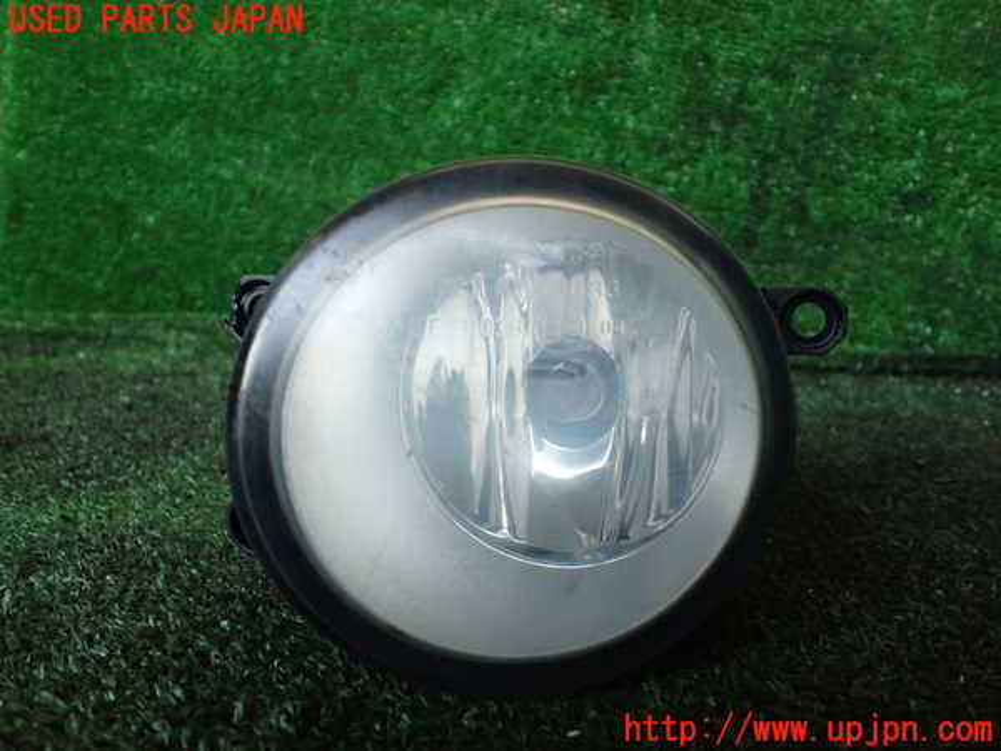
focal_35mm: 30
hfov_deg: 60.0
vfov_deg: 46.8
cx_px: 500
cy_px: 376
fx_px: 868
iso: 800
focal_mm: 5.4
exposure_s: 1/80
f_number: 2.3
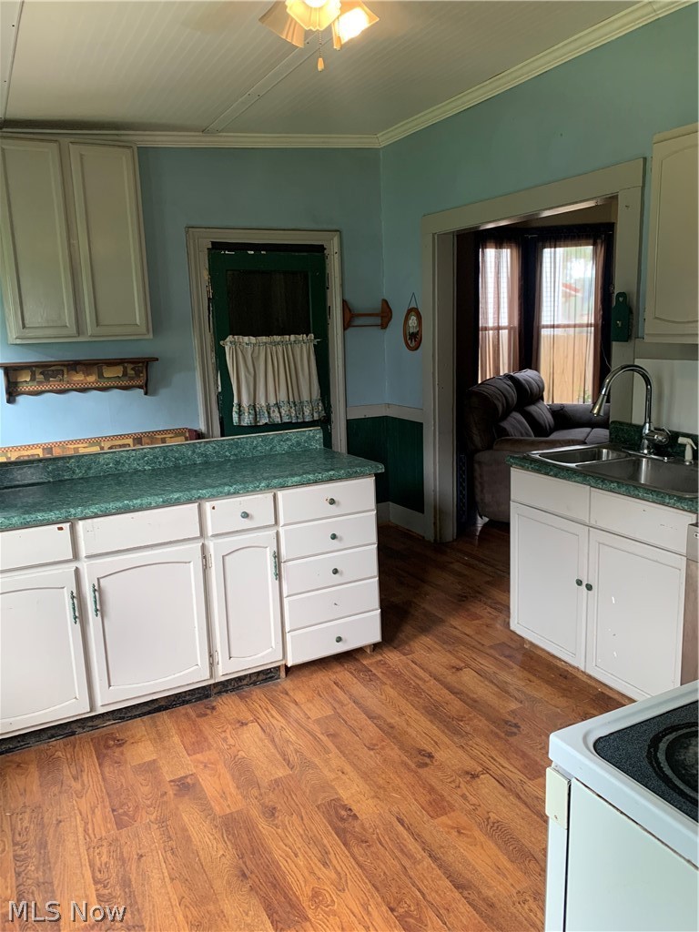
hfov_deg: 53.1
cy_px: 466
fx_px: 700
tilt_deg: -10.0
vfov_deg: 67.3
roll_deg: +1.2
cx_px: 350
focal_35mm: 26
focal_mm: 4.25
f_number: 1.8
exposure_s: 1/60
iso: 100
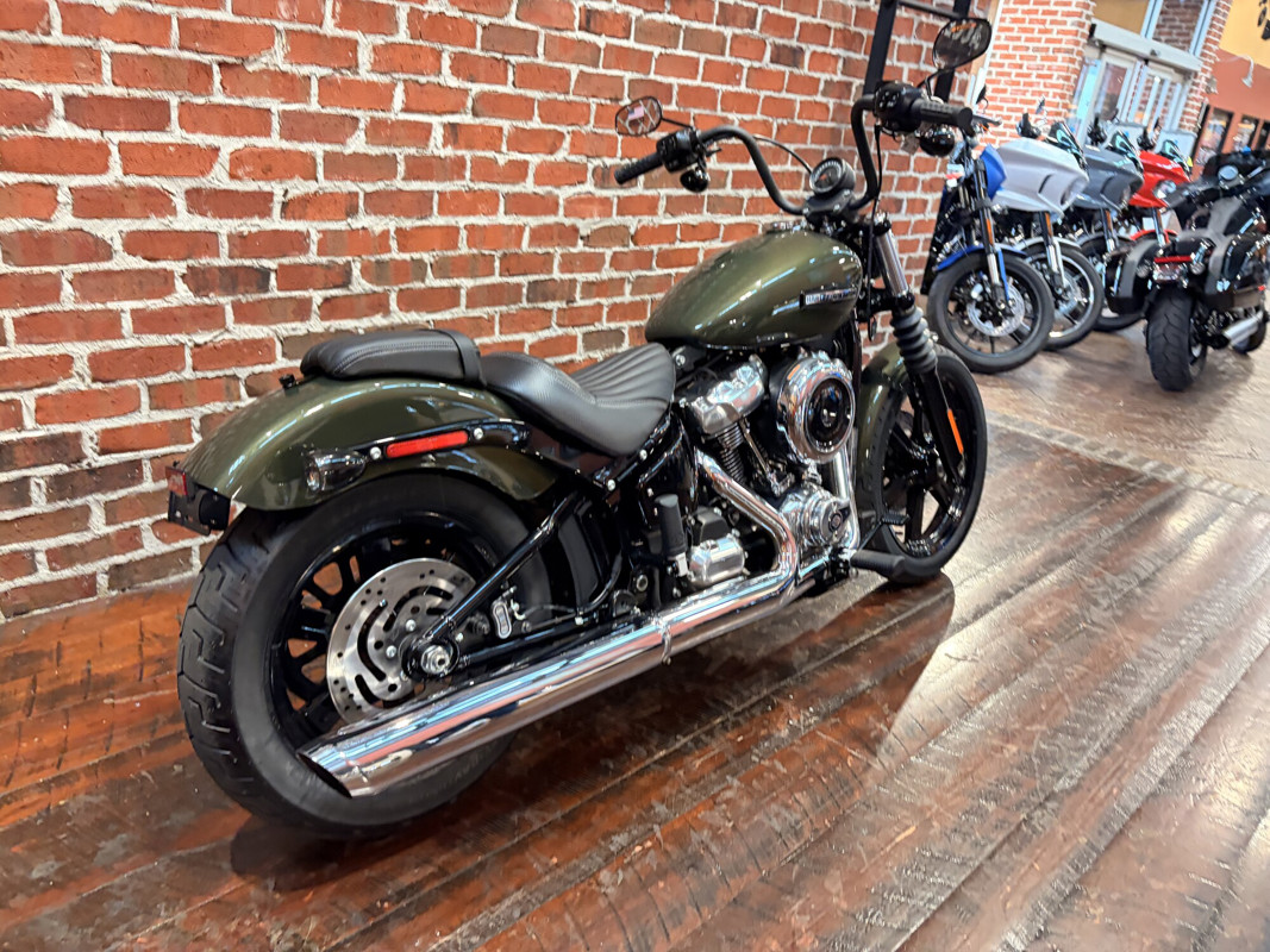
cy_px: 476
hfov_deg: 67.3
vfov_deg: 53.1
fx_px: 954
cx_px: 635
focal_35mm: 26
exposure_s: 1/60
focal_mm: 5.96
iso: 320
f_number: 1.6
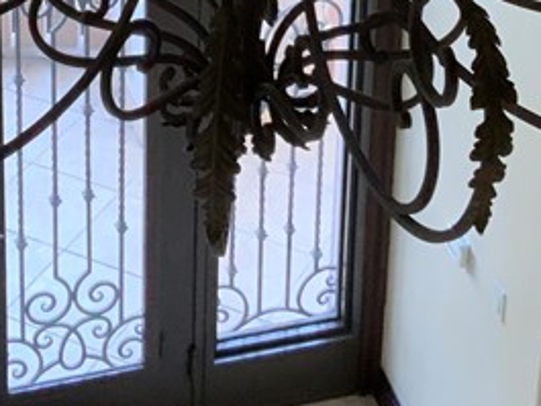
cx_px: 182
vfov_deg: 12.4
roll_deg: -0.8
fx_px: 1751
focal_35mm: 112
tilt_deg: -21.3
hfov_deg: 17.5
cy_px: -249
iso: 250
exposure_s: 1/60
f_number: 1.8
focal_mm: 3
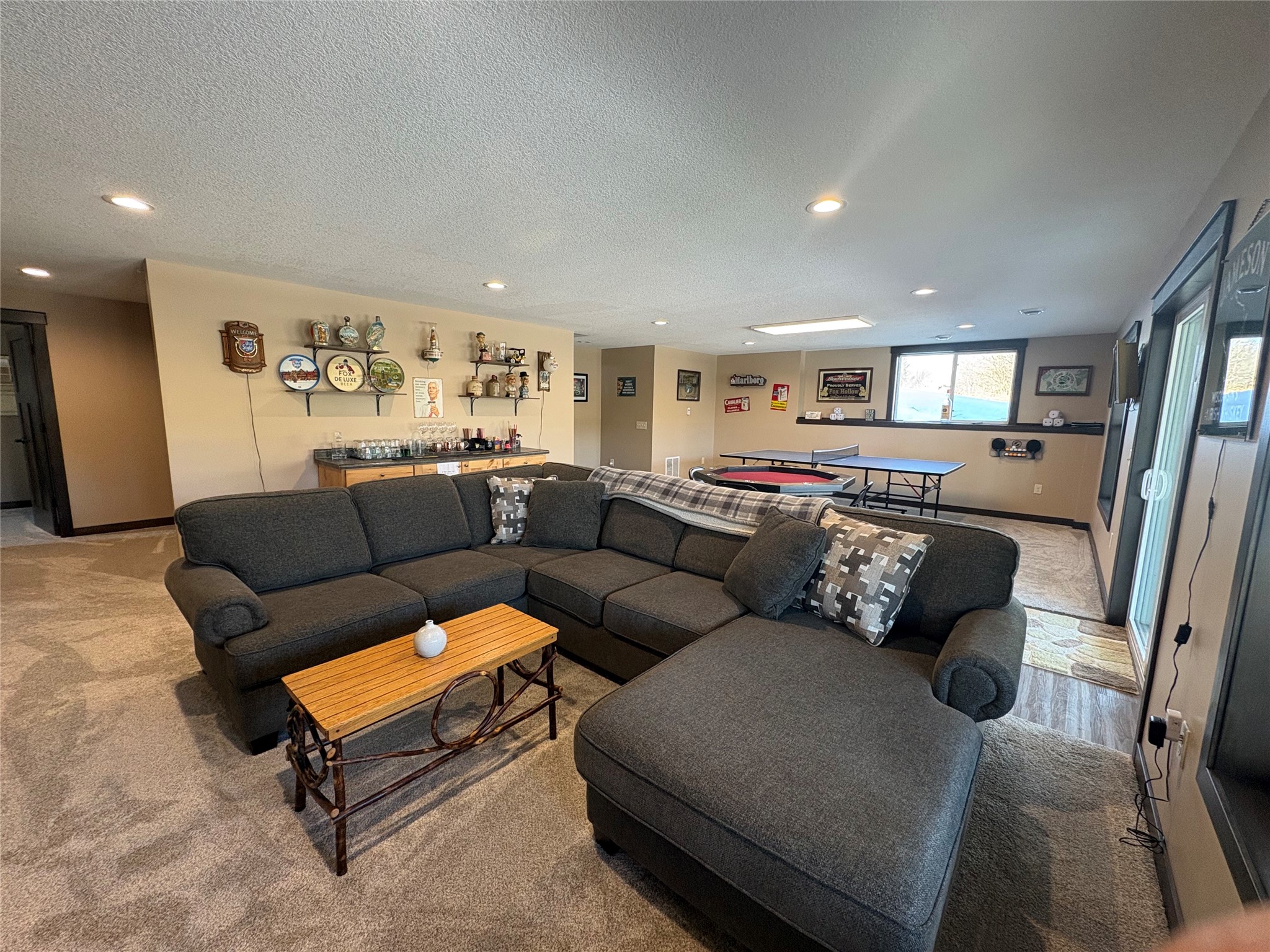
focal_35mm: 14
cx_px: 635
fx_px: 514
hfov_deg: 102.1
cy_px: 476
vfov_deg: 85.7
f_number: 2.2
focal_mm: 2.22
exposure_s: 1/60
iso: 200
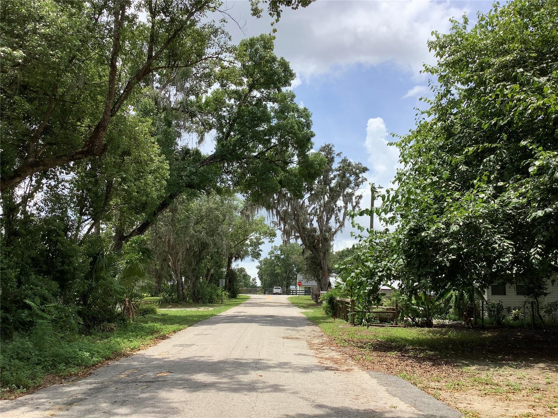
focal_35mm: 31
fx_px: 500
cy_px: 209
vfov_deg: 45.4
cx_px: 279
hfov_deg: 58.4
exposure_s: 1/959
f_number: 2.4
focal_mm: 3.3
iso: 25
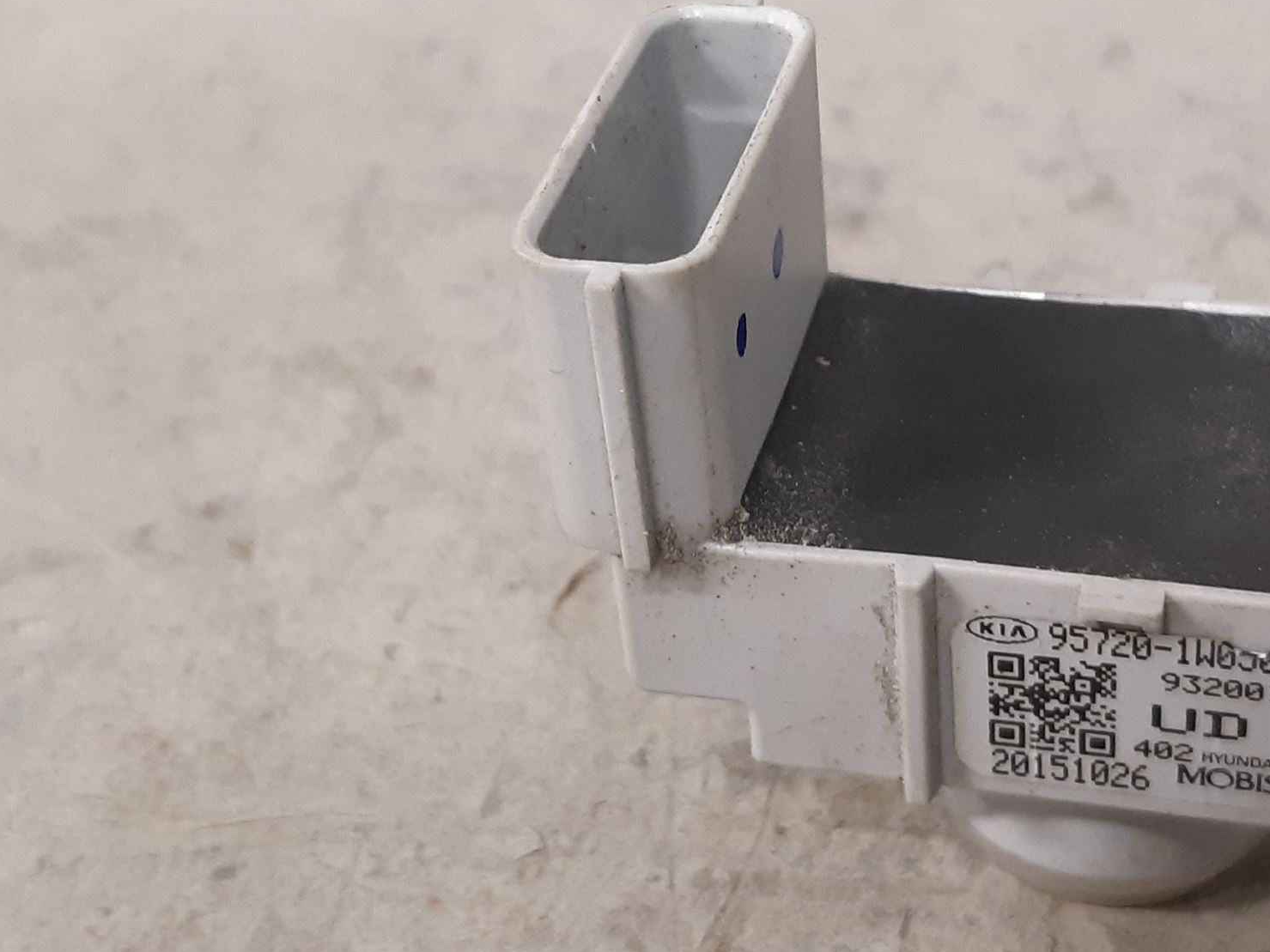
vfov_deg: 39.6
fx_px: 1321
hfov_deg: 50.3
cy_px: 502
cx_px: 863
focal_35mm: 36
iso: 200
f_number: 1.7
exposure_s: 1/33
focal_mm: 3.93
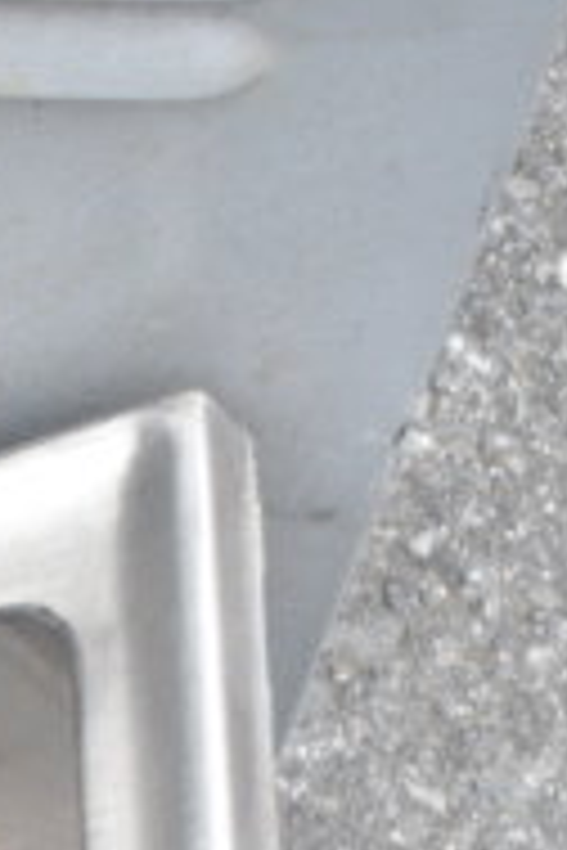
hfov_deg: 6.4
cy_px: 1977
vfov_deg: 8.9
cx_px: -274
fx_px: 4971
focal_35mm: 210
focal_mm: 29
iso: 200
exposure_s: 1/80
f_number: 4.5
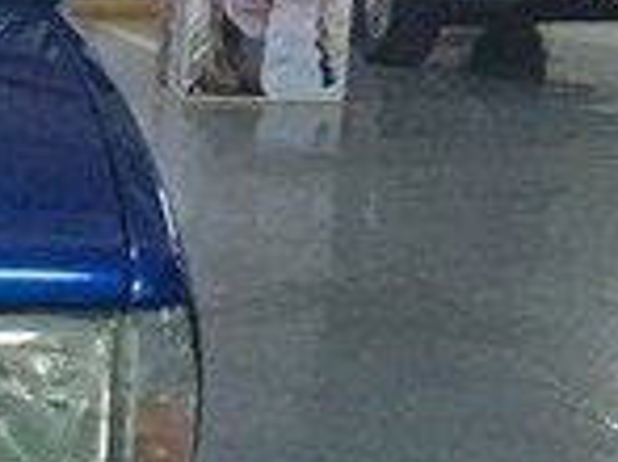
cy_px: 443
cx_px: -580
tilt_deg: -13.3
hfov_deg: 13.3
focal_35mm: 130
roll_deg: +1.3
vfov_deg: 11.3
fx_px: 2319
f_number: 2.2
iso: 250
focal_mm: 4.15
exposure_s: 1/17
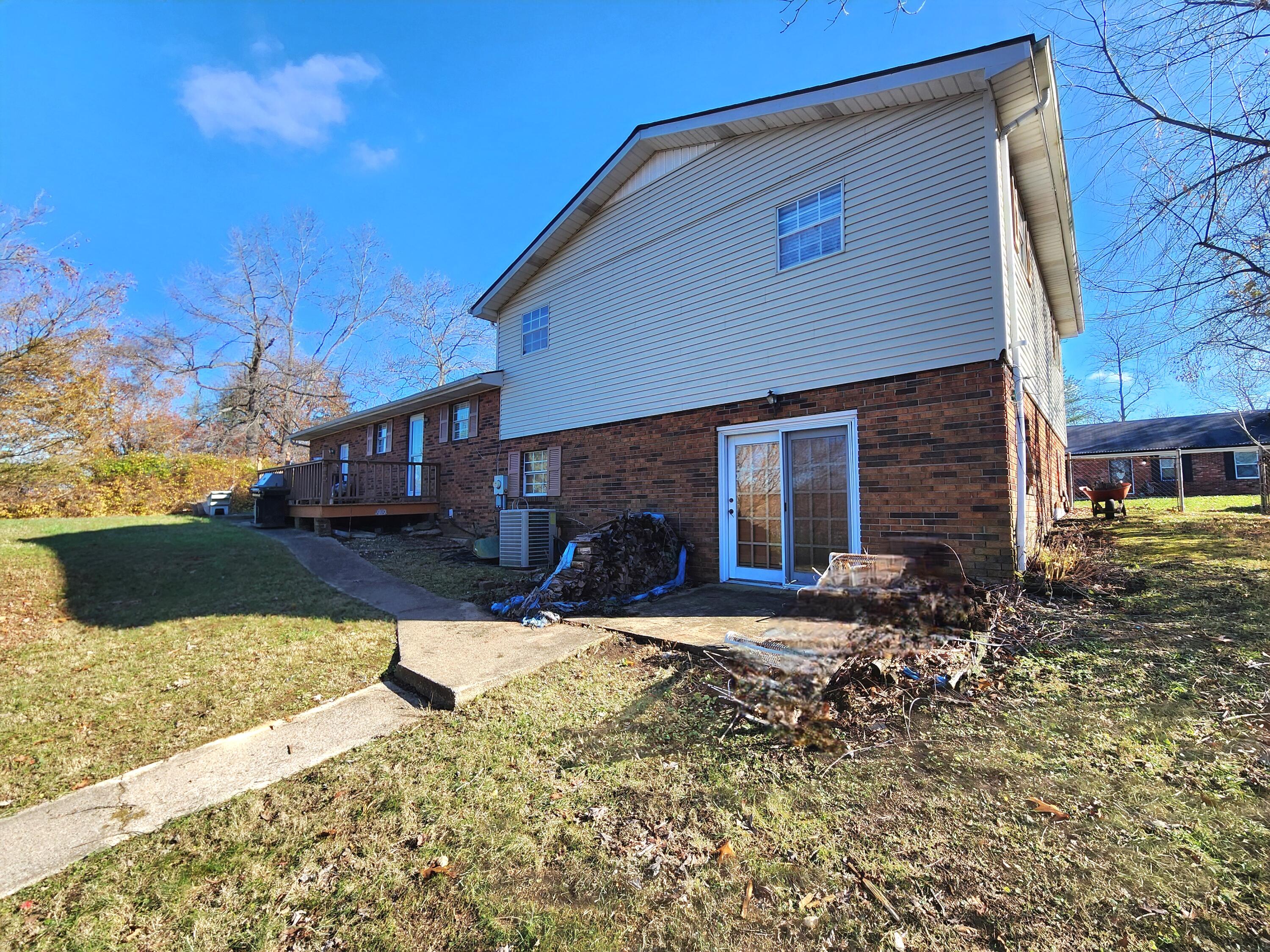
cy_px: 476
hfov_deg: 106.2
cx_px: 635
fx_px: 477
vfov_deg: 89.9
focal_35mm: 13
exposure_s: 1/625
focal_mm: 2.2
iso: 50
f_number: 2.2
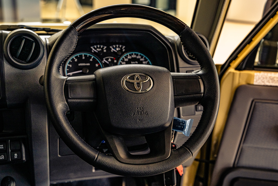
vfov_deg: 29.2
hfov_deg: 42.7
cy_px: 93
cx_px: 139
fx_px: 355
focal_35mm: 46
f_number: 4
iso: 1250
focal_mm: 46
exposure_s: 1/200
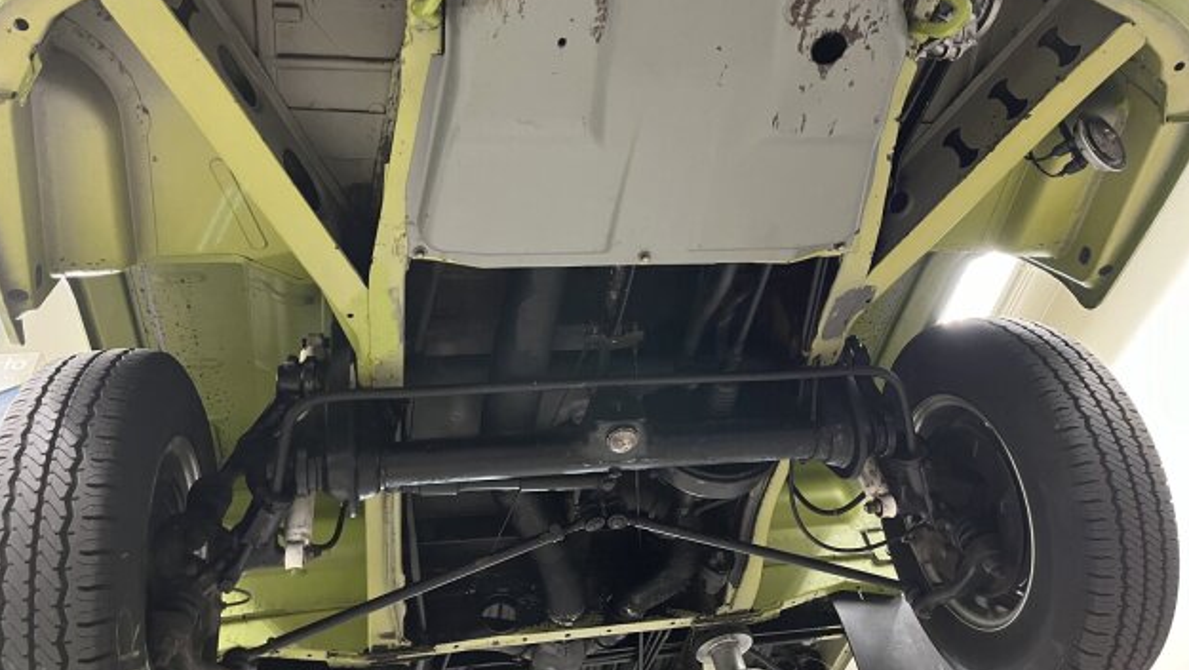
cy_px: 244
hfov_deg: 66.0
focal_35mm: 29
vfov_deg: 39.9
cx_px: 597
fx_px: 915
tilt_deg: +47.8
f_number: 1.6
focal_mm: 5.1
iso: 500
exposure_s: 1/33
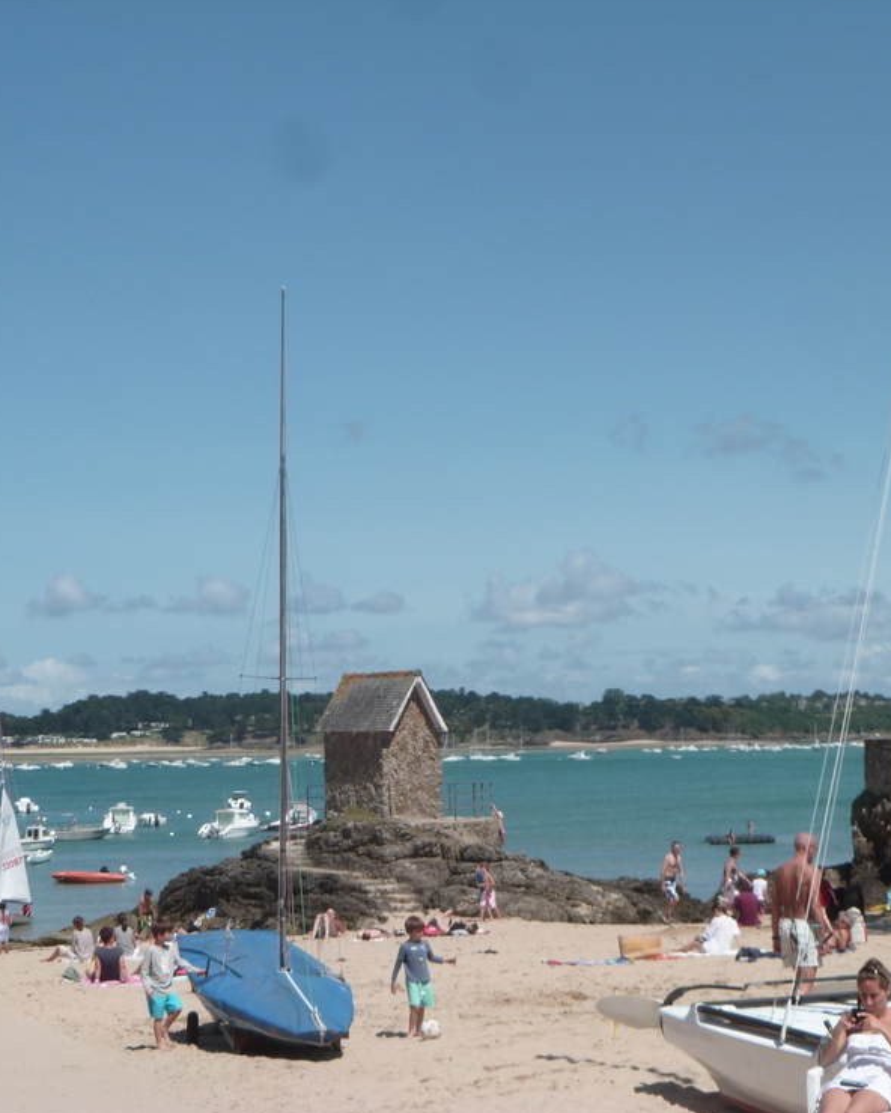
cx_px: 429
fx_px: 2174
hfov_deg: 23.2
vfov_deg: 28.7
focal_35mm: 66
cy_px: 554
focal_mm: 9
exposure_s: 1/1300
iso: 100
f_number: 3.9
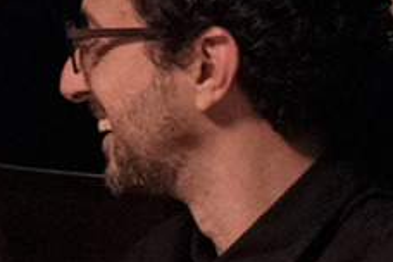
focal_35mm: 224
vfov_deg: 6.1
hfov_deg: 8.7
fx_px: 2445
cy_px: 45
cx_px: -381
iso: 2500
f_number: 4.5
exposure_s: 1/50
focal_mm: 34
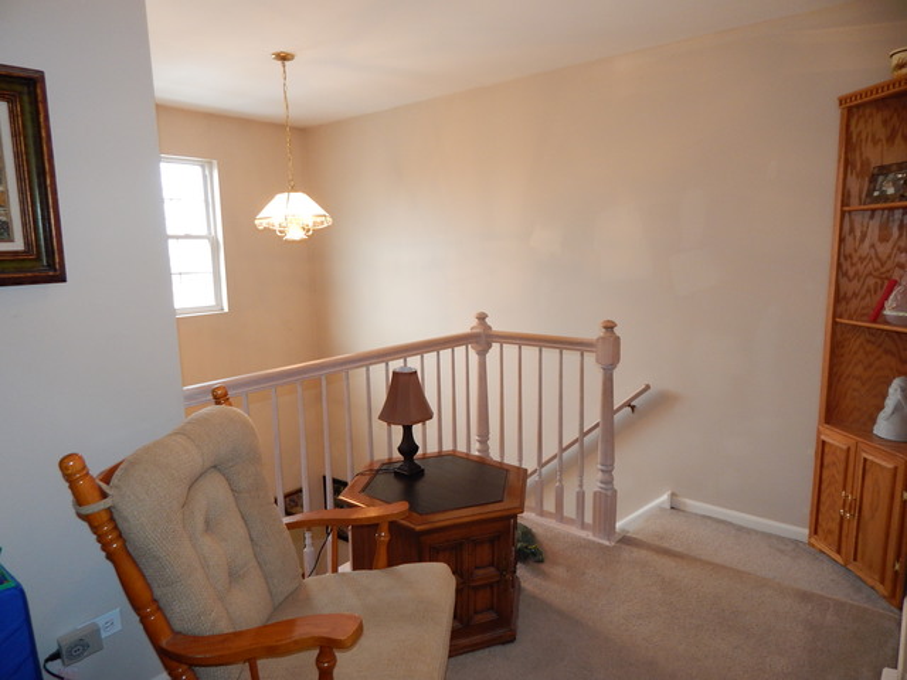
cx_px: 454
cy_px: 340
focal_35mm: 22
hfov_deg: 76.4
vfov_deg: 61.1
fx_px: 576
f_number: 3
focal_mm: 4
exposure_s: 1/30
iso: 200
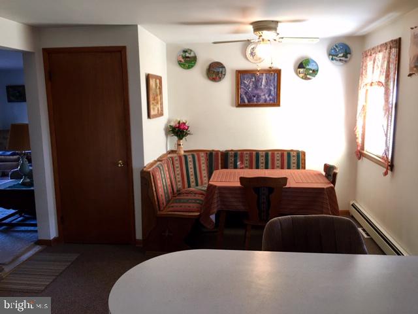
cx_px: 209
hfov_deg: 61.7
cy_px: 157
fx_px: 350
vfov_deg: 48.2
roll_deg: +0.5
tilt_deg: -8.5
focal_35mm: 29
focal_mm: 4.15
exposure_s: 1/15
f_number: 2.2
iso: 40
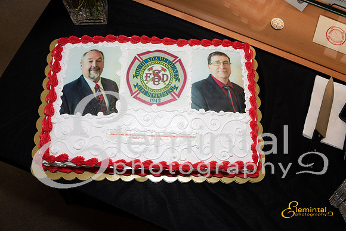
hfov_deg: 63.6
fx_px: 279
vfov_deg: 45.0
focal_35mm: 29
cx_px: 173
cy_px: 116
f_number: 6.3
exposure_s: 1/60
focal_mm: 29
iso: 320
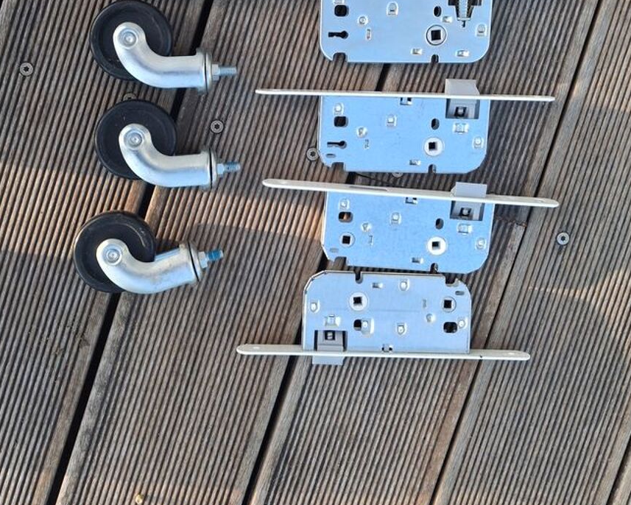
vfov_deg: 35.6
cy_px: 122
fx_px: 766
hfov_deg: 44.7
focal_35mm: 41
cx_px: 283
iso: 50
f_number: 1.8
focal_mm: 4
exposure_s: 1/100
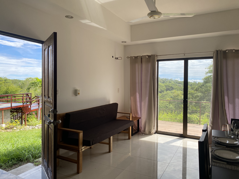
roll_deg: -0.9
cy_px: 90
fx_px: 180
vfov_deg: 53.1
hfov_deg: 67.3
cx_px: 120
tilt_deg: -0.3
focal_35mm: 26
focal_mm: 4.25
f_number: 1.8
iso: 32
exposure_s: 1/647
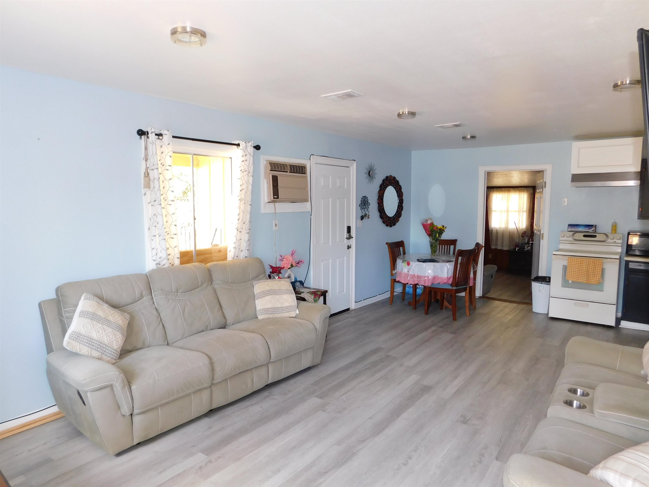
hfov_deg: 73.9
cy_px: 244
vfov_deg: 58.9
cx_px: 324
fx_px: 431
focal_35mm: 23
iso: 160
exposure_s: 1/30
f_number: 3
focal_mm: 4
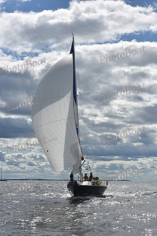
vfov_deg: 28.8
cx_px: 78
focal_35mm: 70
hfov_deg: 19.5
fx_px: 458
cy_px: 118
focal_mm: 70
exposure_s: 1/1000
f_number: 11
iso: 250
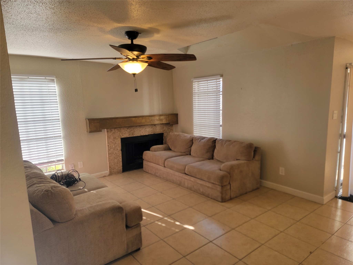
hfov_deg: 71.6
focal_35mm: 24
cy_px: 132
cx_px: 176
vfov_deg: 56.8
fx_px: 245
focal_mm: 6.7
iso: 50
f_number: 1.8
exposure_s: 1/120
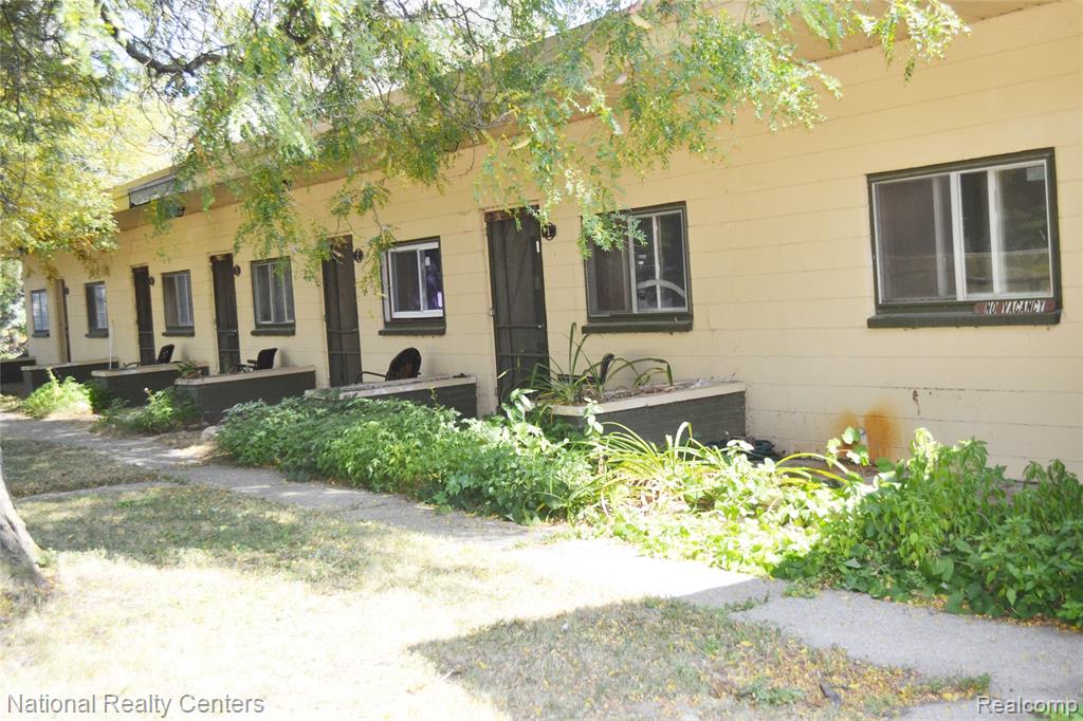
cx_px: 542
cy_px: 360
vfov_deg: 31.9
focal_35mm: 42
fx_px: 1263
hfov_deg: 46.4
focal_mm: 28
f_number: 4.5
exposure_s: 1/125
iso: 250
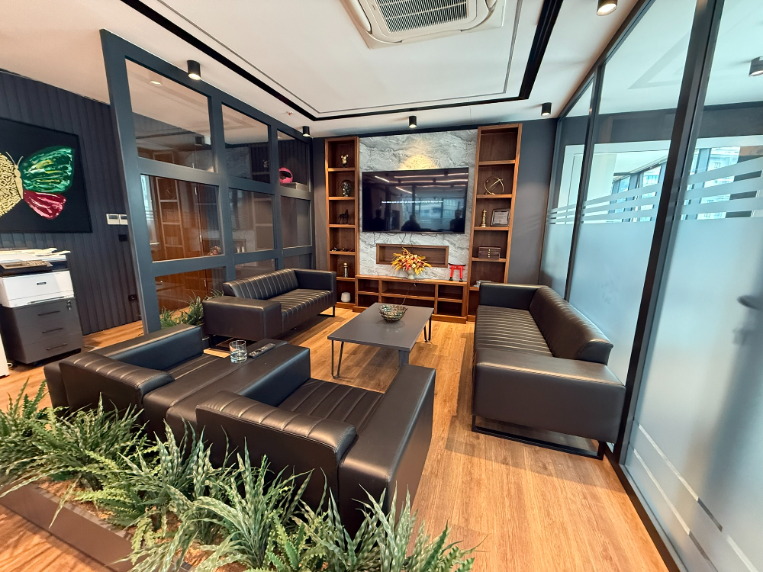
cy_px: 286
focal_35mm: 14
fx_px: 309
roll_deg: -0.9
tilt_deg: -11.1
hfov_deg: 102.1
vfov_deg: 85.7
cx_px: 382
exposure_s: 1/50
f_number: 2.2
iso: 640
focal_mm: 2.22
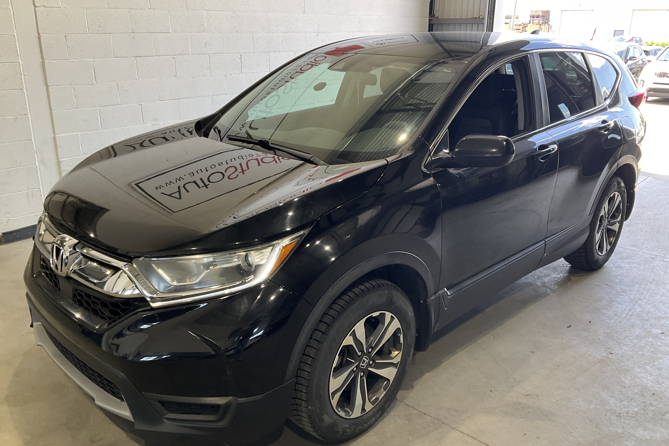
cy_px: 238
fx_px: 576
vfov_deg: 42.3
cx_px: 333
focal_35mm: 31
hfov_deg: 60.3
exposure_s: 1/120
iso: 64
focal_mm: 3
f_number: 1.8
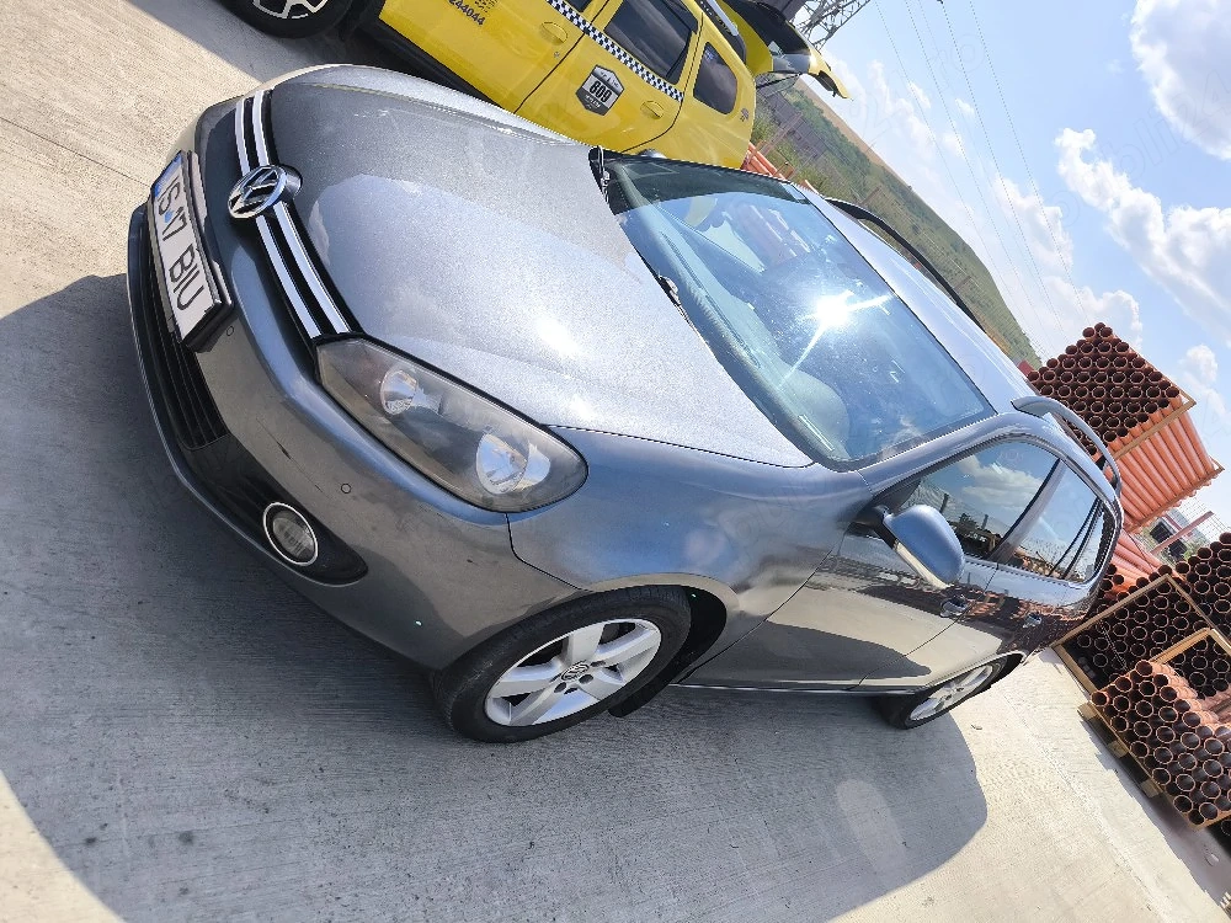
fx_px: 853
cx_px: 616
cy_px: 462
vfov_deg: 56.8
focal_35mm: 24
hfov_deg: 71.6
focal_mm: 6.92
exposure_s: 1/5000
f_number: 1.9
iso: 50
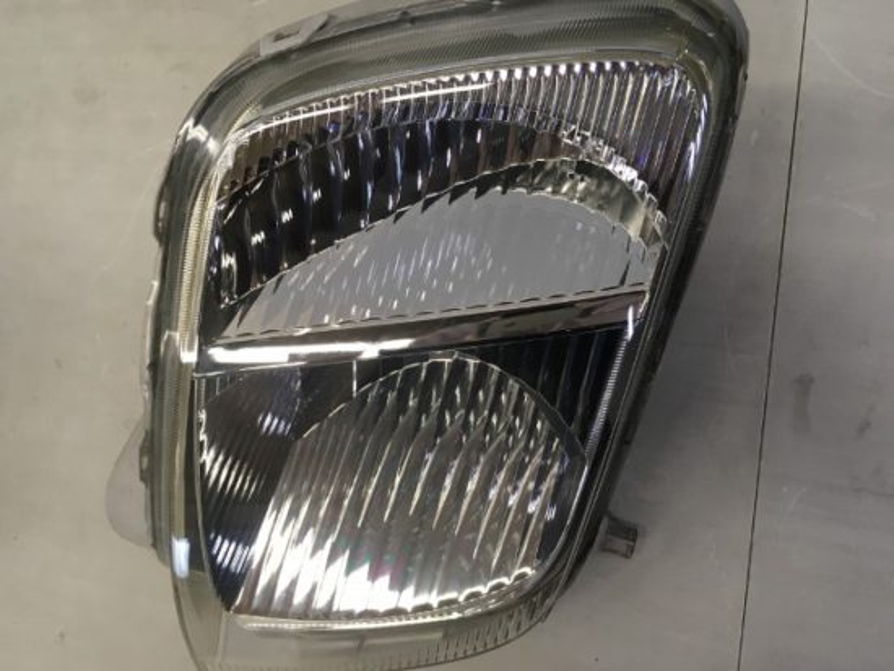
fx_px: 749
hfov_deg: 61.6
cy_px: 336
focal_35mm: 29
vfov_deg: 48.3
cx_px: 447
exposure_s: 1/30
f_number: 2.2
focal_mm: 4.15
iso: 32
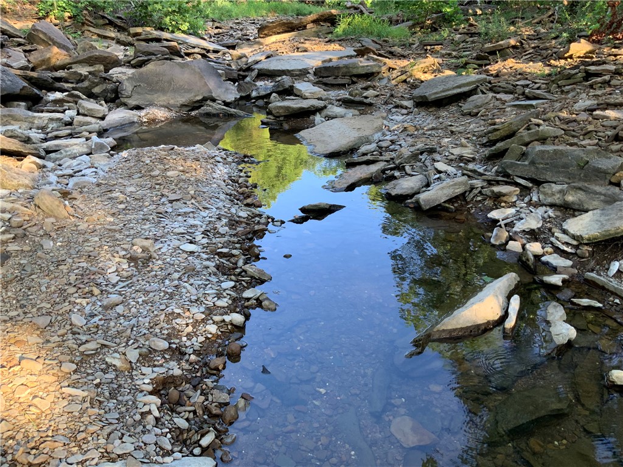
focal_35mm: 29
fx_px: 522
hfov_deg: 61.7
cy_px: 234
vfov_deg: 48.2
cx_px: 312
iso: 40
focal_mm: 3
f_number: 1.8
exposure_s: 1/122
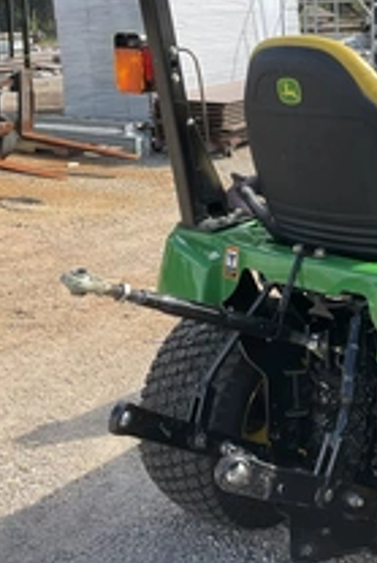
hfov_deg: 22.7
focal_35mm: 58
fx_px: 910
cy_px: 198
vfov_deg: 34.2
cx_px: 353
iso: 25
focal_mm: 3
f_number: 1.8
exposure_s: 1/599
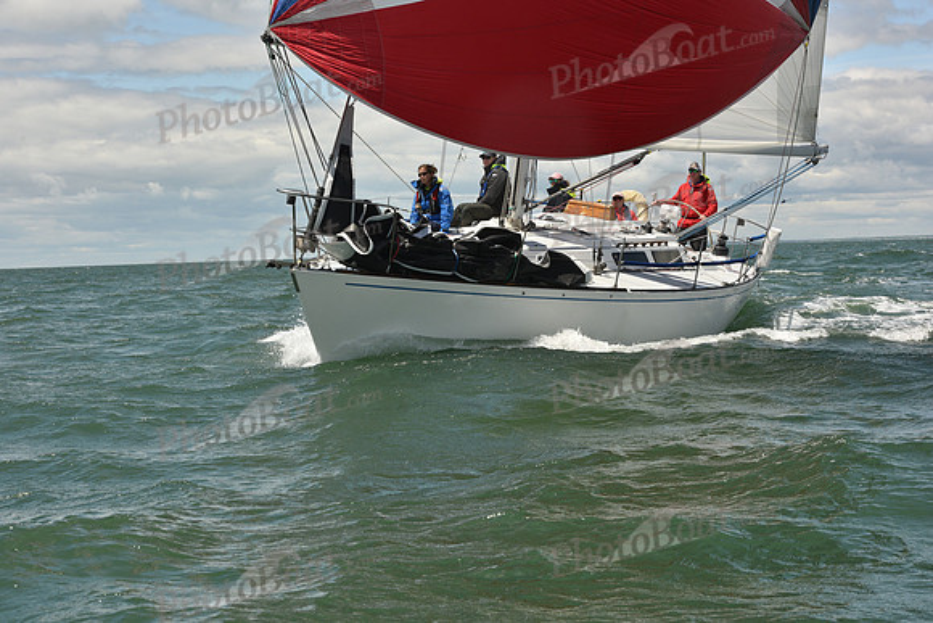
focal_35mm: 70
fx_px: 1815
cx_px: 466
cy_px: 312
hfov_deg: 28.8
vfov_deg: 19.5
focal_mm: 70
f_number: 11
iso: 320
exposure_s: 1/800
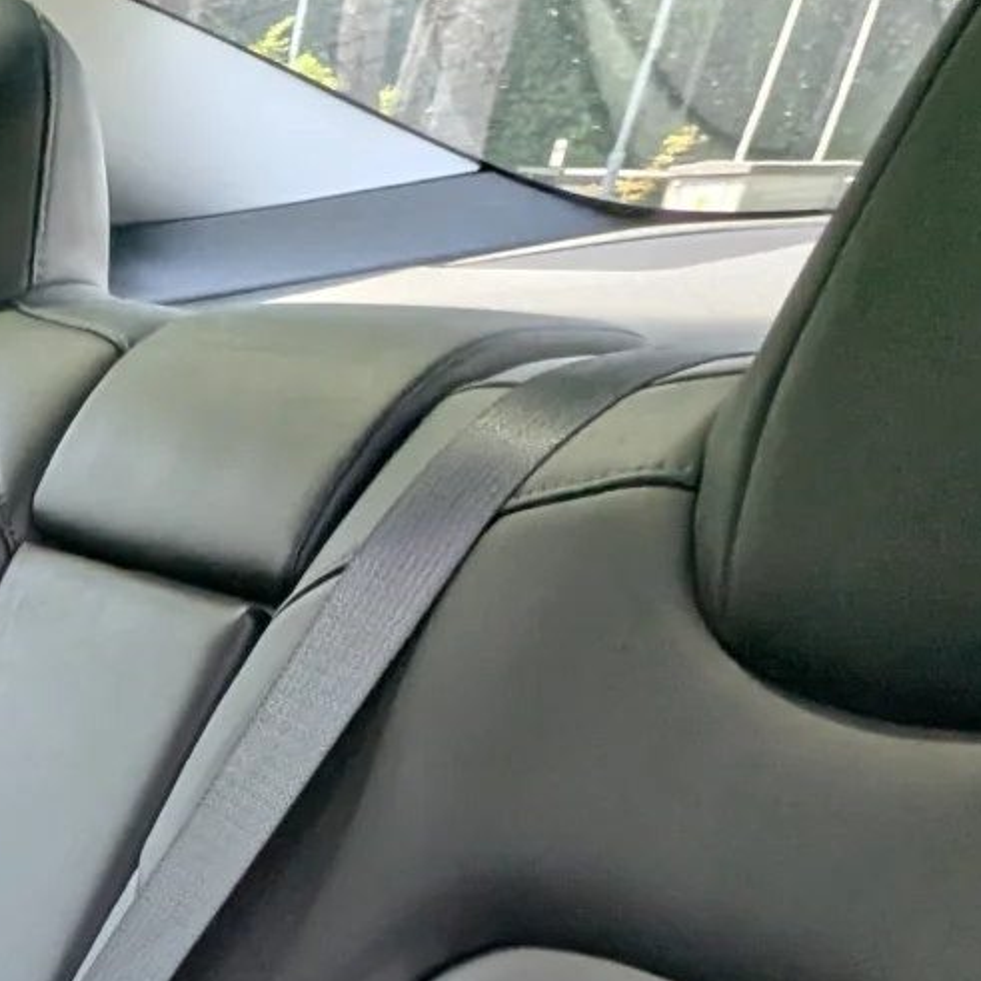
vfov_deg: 29.6
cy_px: 1295
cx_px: -448
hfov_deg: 27.5
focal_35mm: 45
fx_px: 1443
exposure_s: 1/167
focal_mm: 1.95
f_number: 2.2
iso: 88
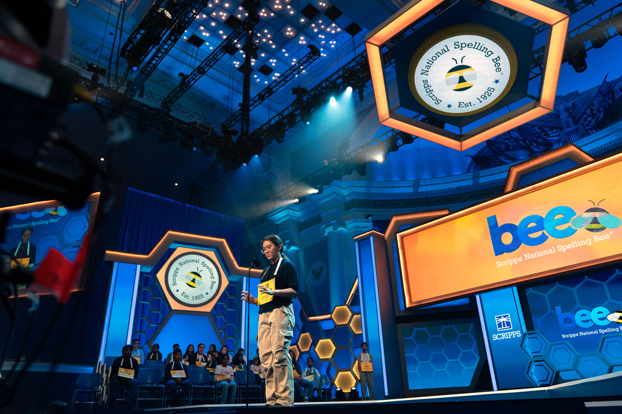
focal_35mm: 25
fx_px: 432
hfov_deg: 71.5
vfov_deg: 51.3
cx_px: 311
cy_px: 207
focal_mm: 25
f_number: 3.2
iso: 2000
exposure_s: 1/400
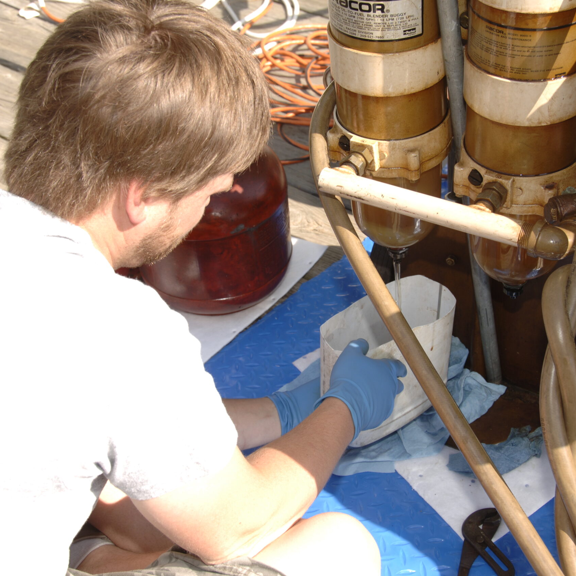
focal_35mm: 60
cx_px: 329
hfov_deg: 28.7
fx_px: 1123
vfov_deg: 28.8
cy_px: 288
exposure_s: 1/160
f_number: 6.3
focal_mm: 31
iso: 100
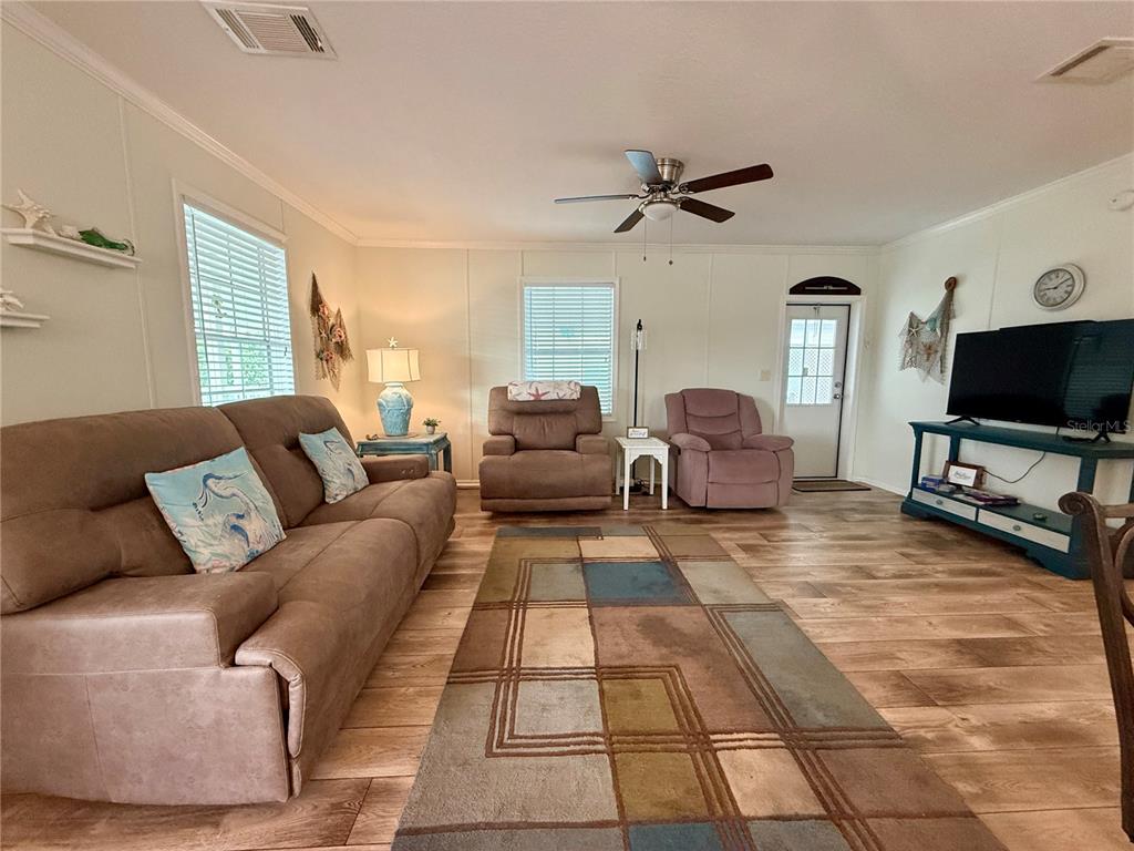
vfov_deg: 85.7
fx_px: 459
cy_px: 426
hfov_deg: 102.1
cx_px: 567
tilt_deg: -5.8
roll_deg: -0.7
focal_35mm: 14
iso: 500
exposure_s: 1/120
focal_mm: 2.22
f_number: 2.2
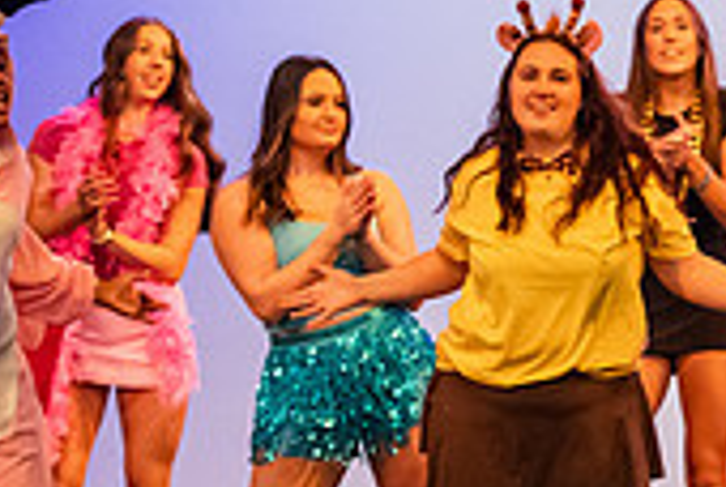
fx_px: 7232
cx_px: 1179
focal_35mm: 358
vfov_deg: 3.9
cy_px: 126
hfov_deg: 5.7
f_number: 3.2
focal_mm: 105
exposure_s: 1/320
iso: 4000
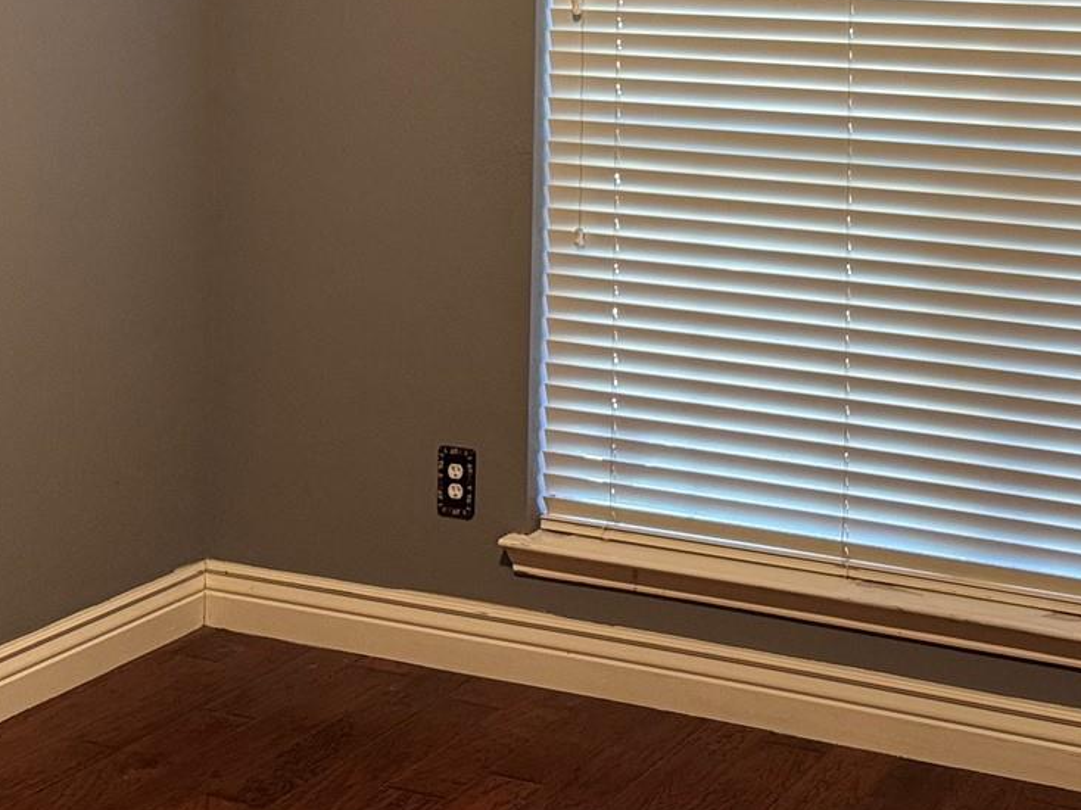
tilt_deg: -1.8
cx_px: 814
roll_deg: -1.2
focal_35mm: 67
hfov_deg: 28.5
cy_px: -68
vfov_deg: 20.9
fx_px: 2092
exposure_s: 1/60
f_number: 1.78
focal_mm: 6.76
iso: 250
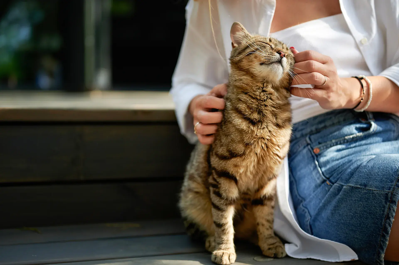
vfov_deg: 27.0
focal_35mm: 50
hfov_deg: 39.6
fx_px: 554
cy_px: 132
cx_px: 200
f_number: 1.8
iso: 100
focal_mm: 50
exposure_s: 1/1000
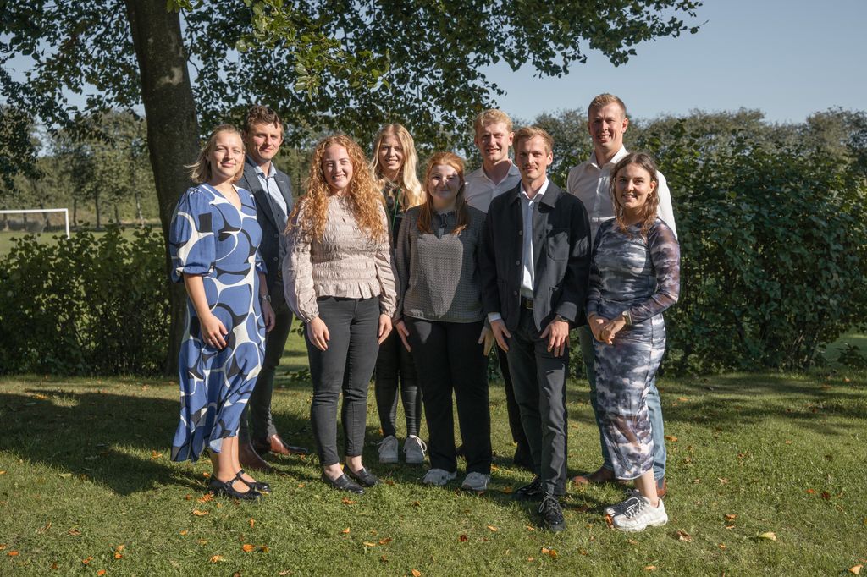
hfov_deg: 51.4
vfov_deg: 35.6
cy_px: 288
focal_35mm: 37
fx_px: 900
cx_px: 434
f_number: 5
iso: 200
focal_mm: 37.4
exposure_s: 1/1250
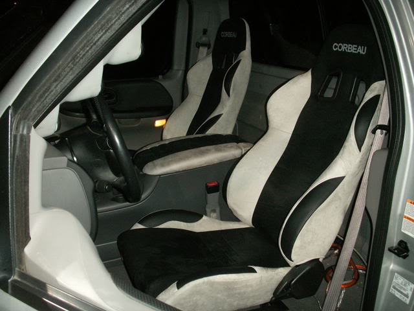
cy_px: 156
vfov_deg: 38.7
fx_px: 443
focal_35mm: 37
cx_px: 207
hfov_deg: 50.1
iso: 100
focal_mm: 7.7
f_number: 3.5
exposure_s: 1/40
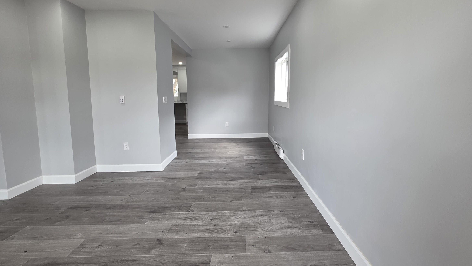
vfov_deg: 70.2
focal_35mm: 15
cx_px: 244
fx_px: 188
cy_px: 116
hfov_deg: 103.0
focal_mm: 2.2
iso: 125
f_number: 1.9
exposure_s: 1/120
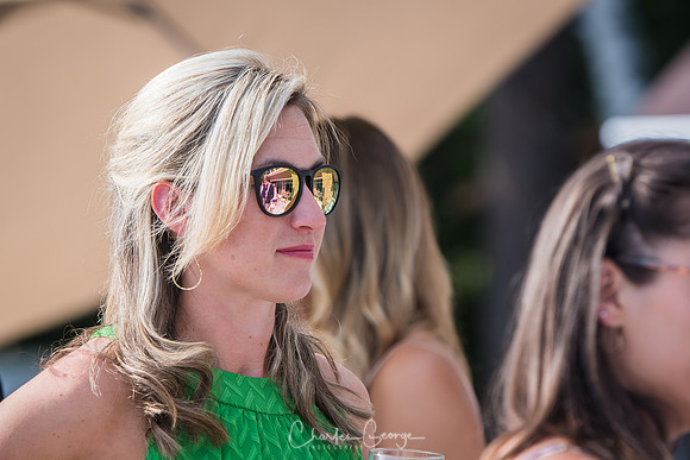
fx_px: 5457
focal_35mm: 285
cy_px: 211
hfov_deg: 7.2
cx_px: 316
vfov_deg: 4.8
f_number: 4
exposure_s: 1/800
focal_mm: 175
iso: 200
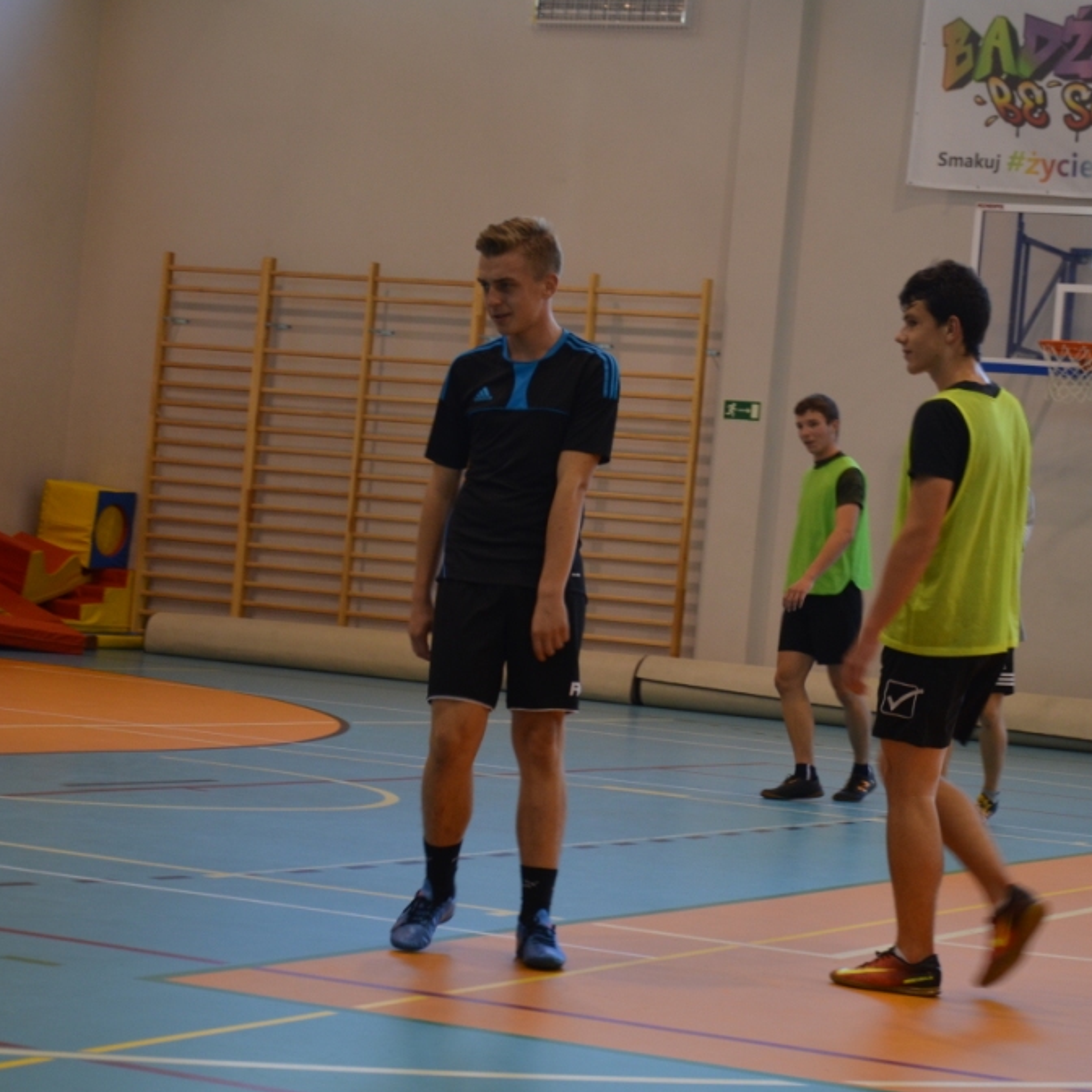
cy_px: 549
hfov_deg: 18.6
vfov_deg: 18.7
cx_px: 748
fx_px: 3319
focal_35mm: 93
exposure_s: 1/60
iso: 640
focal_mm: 48
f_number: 4.8
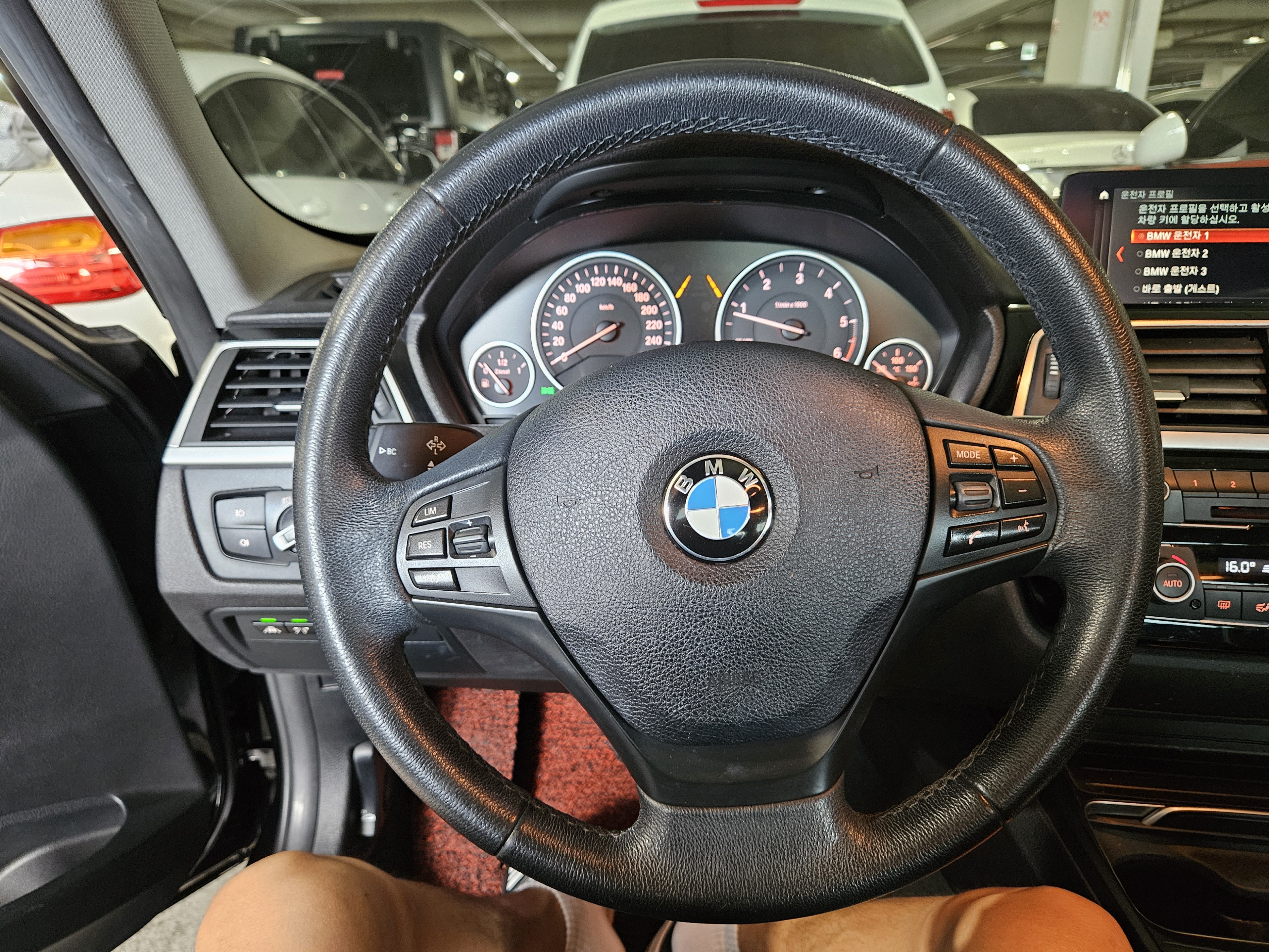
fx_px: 880
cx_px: 631
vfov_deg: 56.8
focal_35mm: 24
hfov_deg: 71.6
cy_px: 490
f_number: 1.8
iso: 640
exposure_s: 1/40
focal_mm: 5.4
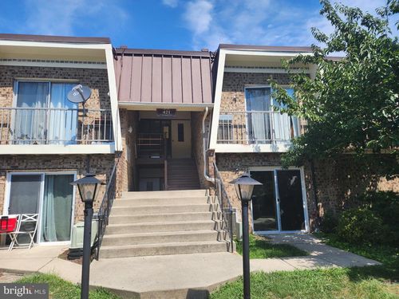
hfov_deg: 73.9
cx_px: 200
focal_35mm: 23
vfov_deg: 58.9
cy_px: 150
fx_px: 265
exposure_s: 1/854
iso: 12
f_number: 1.8
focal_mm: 6.4
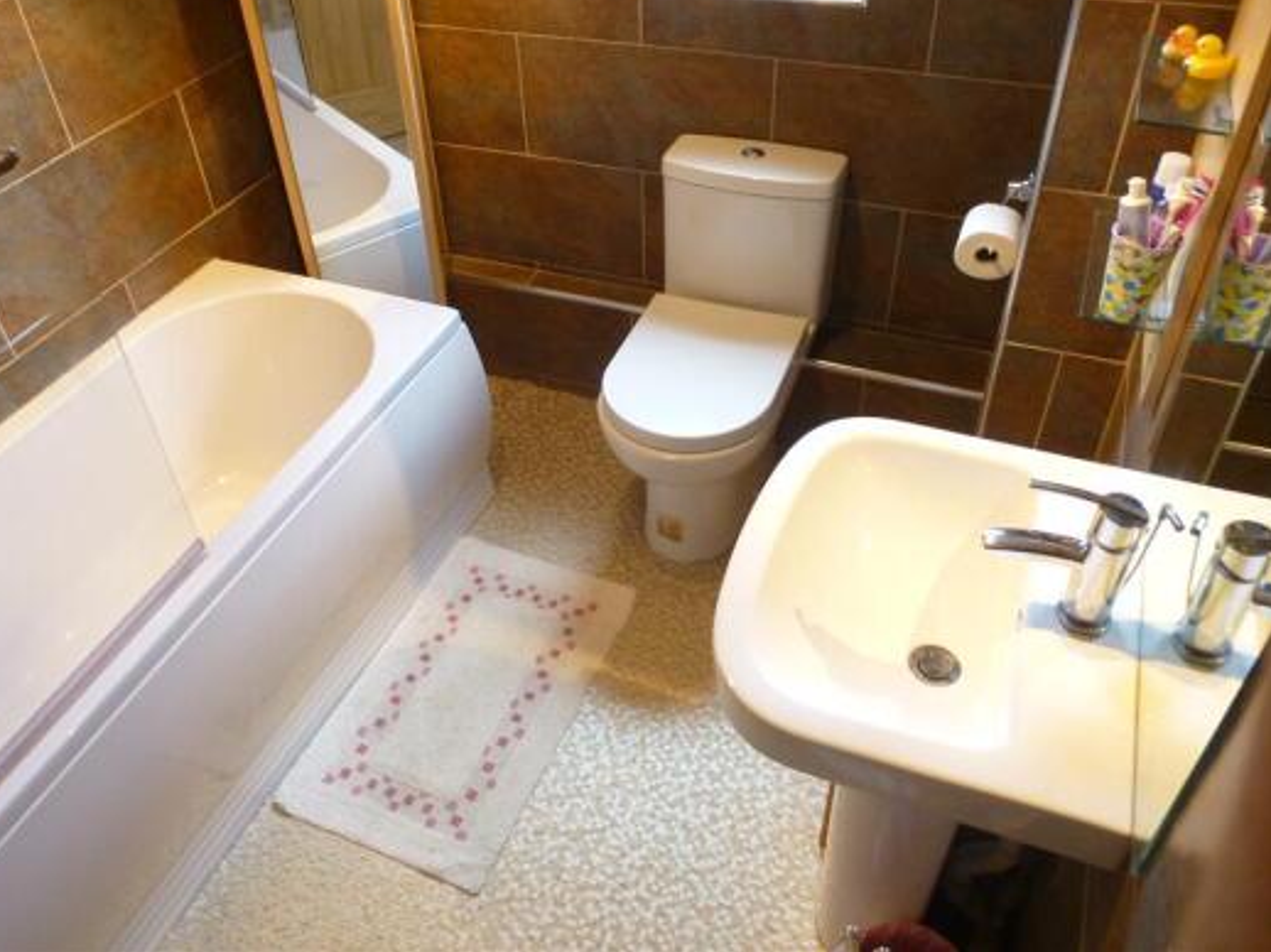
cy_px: 418
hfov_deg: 65.2
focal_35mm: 27
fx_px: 991
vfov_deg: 51.2
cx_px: 566
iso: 400
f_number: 3.3
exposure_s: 1/25
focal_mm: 4.3
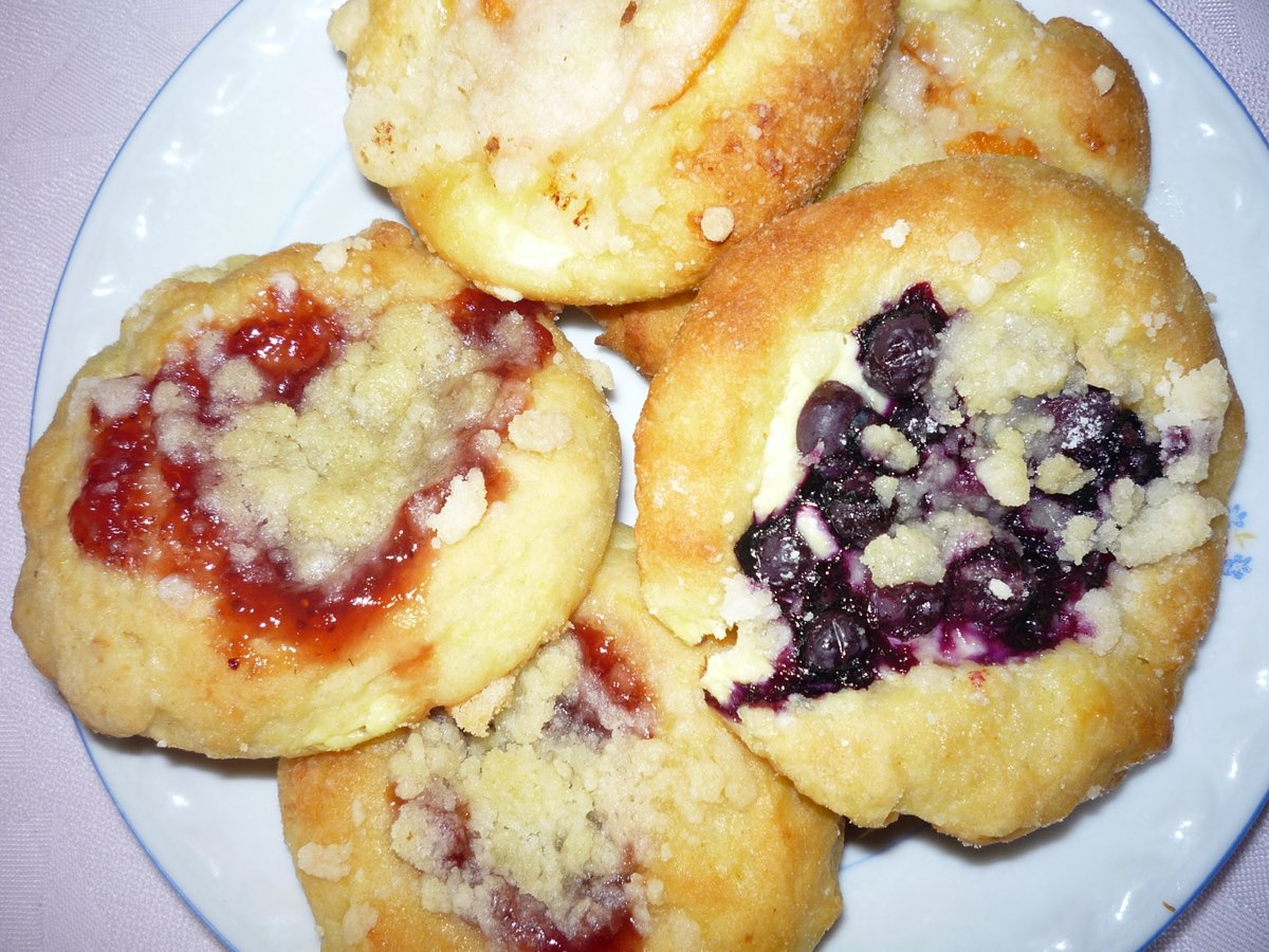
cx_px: 634
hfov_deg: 56.8
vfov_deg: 44.2
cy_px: 476
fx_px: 1173
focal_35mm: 32
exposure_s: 1/30
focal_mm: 5.2
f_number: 4
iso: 100
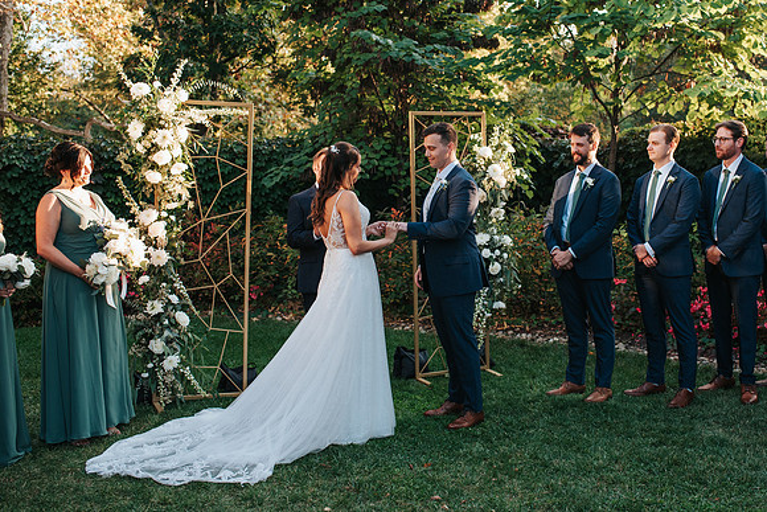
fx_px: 930
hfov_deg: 44.6
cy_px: 224
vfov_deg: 30.7
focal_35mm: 44
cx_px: 447
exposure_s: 1/800
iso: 1000
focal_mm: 35
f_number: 3.2
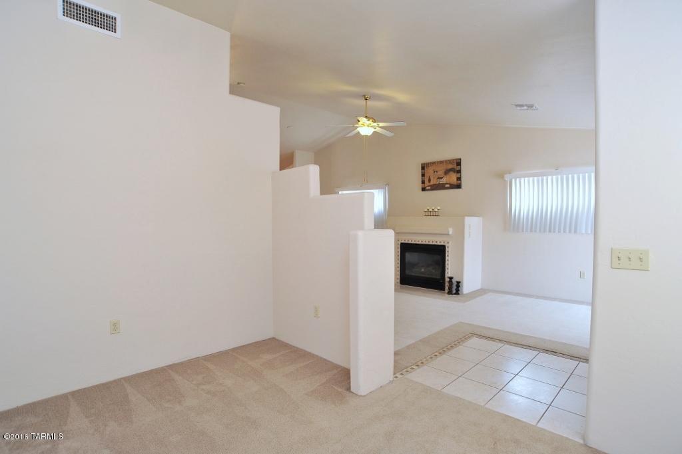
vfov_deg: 67.3
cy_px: 227
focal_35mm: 18
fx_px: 341
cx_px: 341
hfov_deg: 90.0
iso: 1000
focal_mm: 18
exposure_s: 1/30
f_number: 8
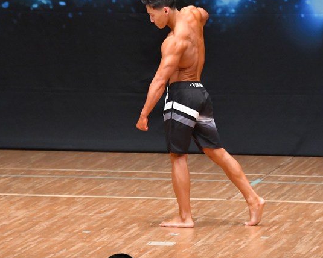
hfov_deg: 5.3
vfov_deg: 4.2
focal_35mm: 367
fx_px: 3508
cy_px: 104
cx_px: 163
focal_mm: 180
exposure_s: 1/400
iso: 8000
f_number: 5.6
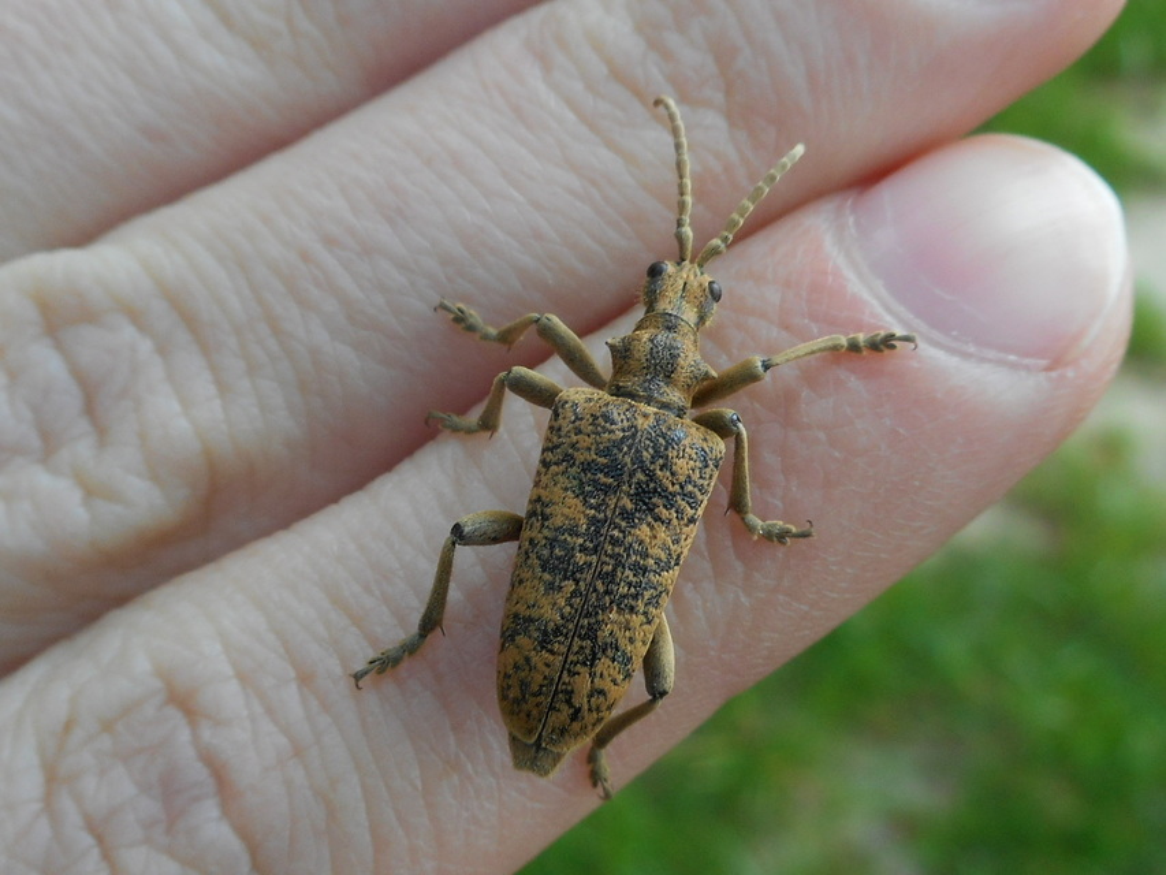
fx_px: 1145
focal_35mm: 34
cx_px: 583
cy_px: 438
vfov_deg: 41.8
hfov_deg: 54.0
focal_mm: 6
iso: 80
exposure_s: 1/100
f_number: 4.2
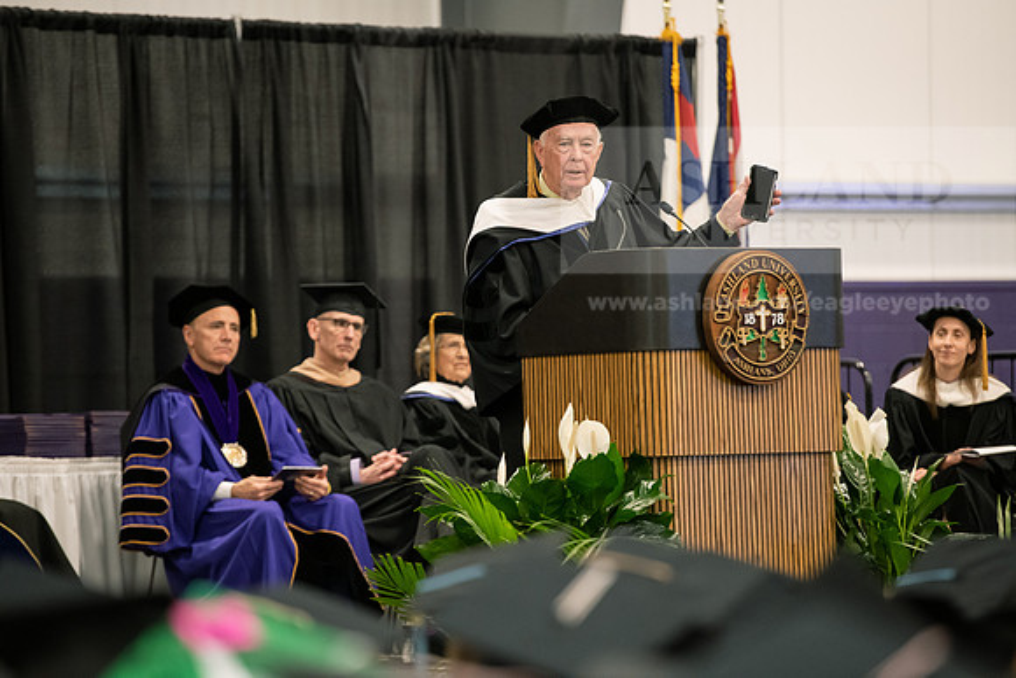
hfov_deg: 10.8
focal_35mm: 190
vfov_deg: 7.2
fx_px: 5363
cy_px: 339
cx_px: 508
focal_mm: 190
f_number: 3.5
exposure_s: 1/200
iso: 3200
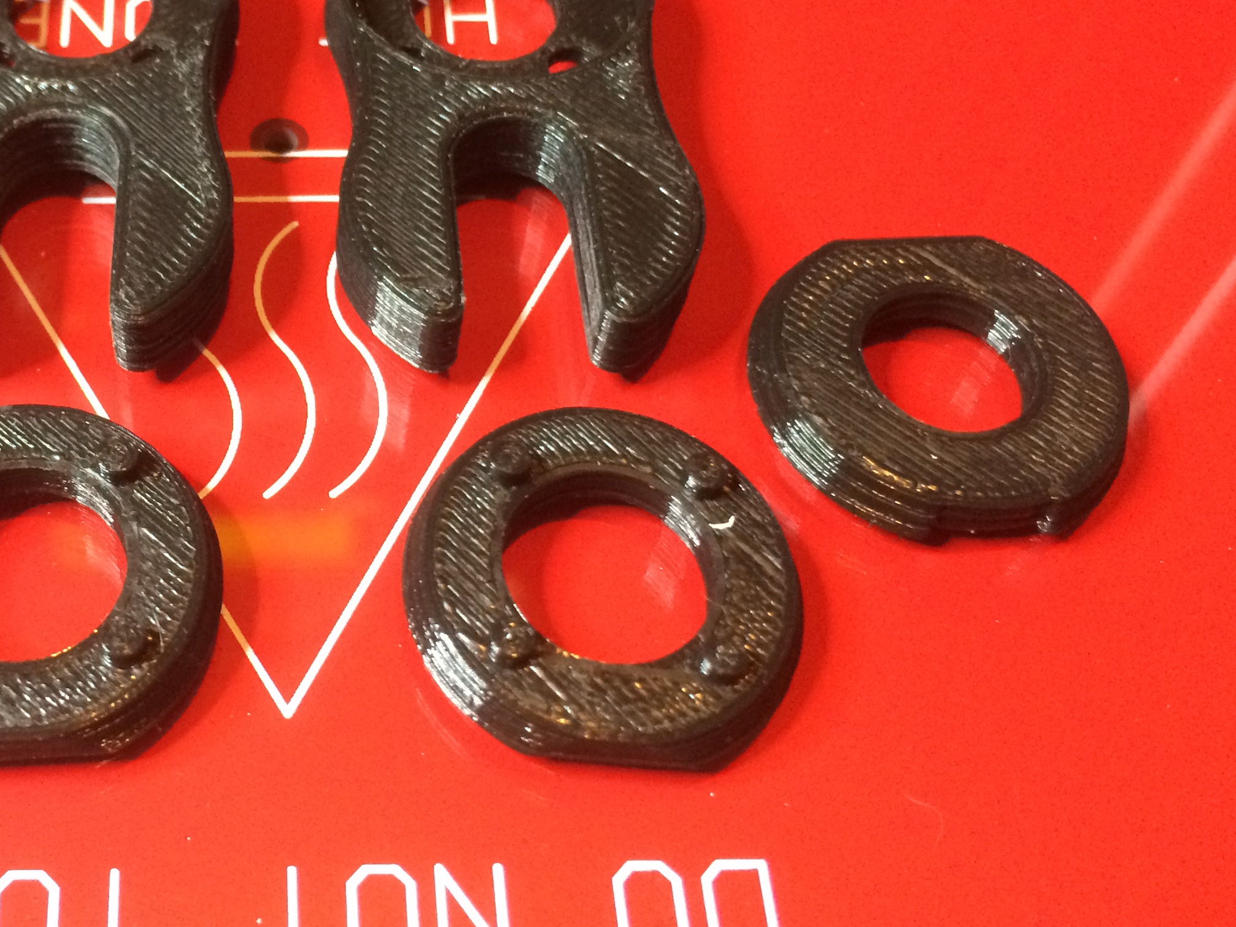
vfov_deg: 30.7
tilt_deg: -53.4
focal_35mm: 47
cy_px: 317
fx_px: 1678
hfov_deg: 39.3
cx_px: 295
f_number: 2.2
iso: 250
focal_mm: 4.15
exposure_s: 1/25
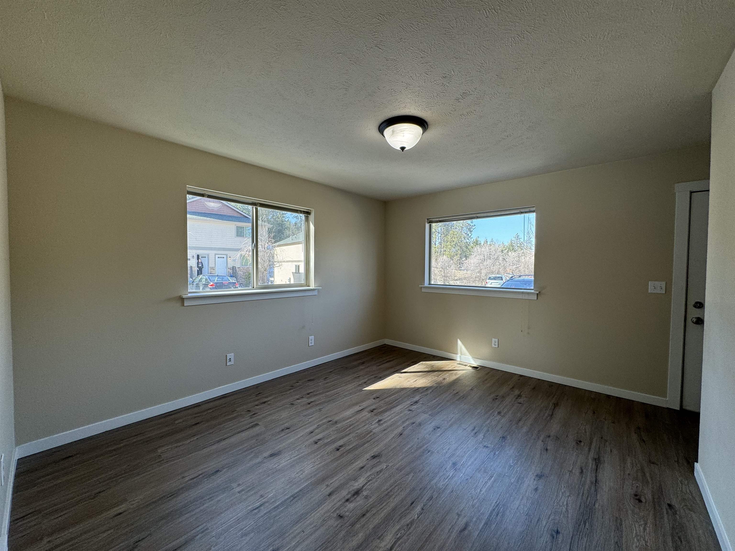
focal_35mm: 14
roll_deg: -0.4
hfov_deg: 102.1
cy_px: 276
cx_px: 368
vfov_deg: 85.7
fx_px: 297
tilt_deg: -1.9
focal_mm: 2.22
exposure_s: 1/120
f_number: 2.2
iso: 64
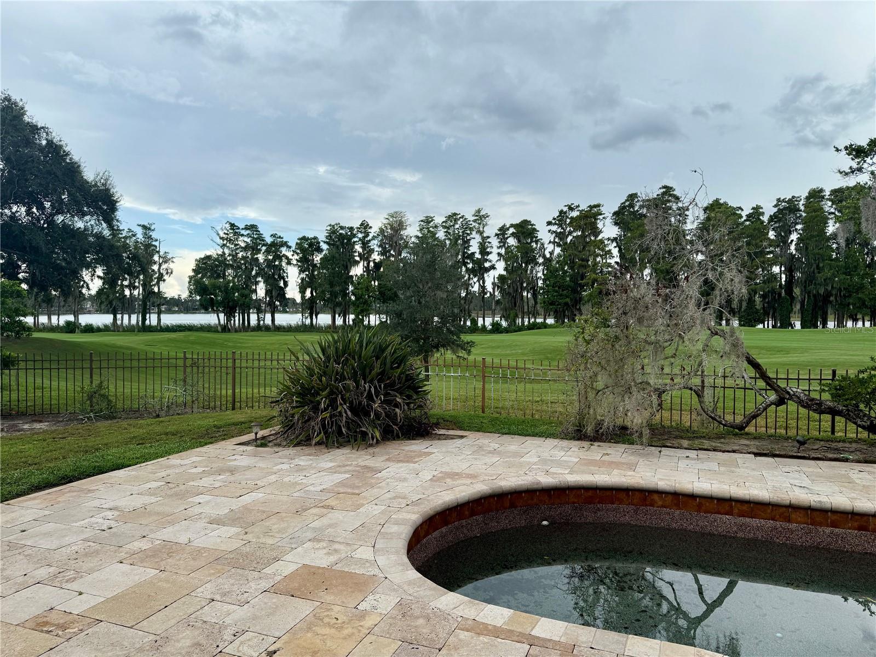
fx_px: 607
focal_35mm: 24
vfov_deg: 56.8
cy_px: 328
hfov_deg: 71.6
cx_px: 438
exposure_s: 1/1901
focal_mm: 6.76
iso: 80
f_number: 1.78
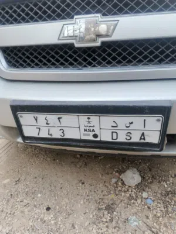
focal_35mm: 23
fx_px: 156
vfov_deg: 73.9
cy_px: 117
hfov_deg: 58.9
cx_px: 88
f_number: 1.7
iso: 439
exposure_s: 1/60
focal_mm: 5.25
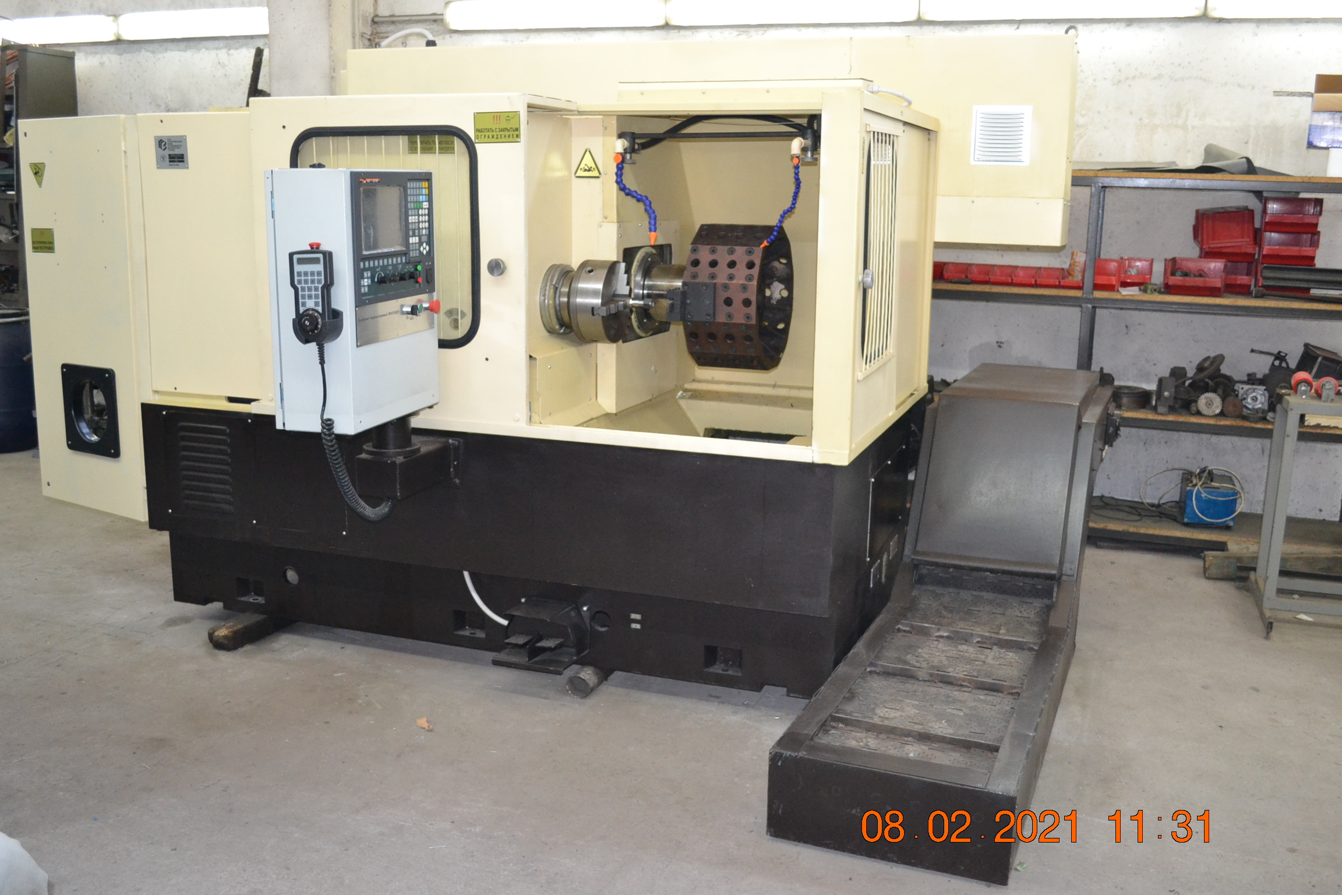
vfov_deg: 40.0
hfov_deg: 57.2
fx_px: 1230
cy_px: 448
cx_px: 671
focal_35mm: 33
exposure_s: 1/60
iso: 2000
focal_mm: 22
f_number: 4
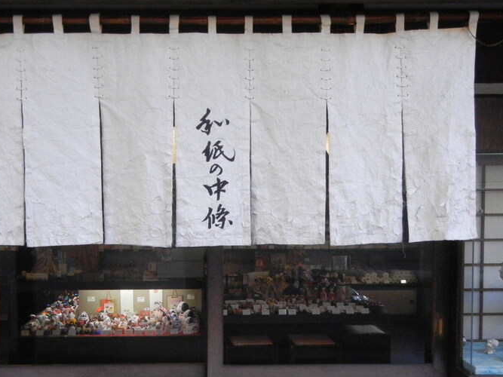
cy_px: 227
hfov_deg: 41.9
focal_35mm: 45
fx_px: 654
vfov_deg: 32.1
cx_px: 210
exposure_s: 1/317
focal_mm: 5.4
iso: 800
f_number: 3.5
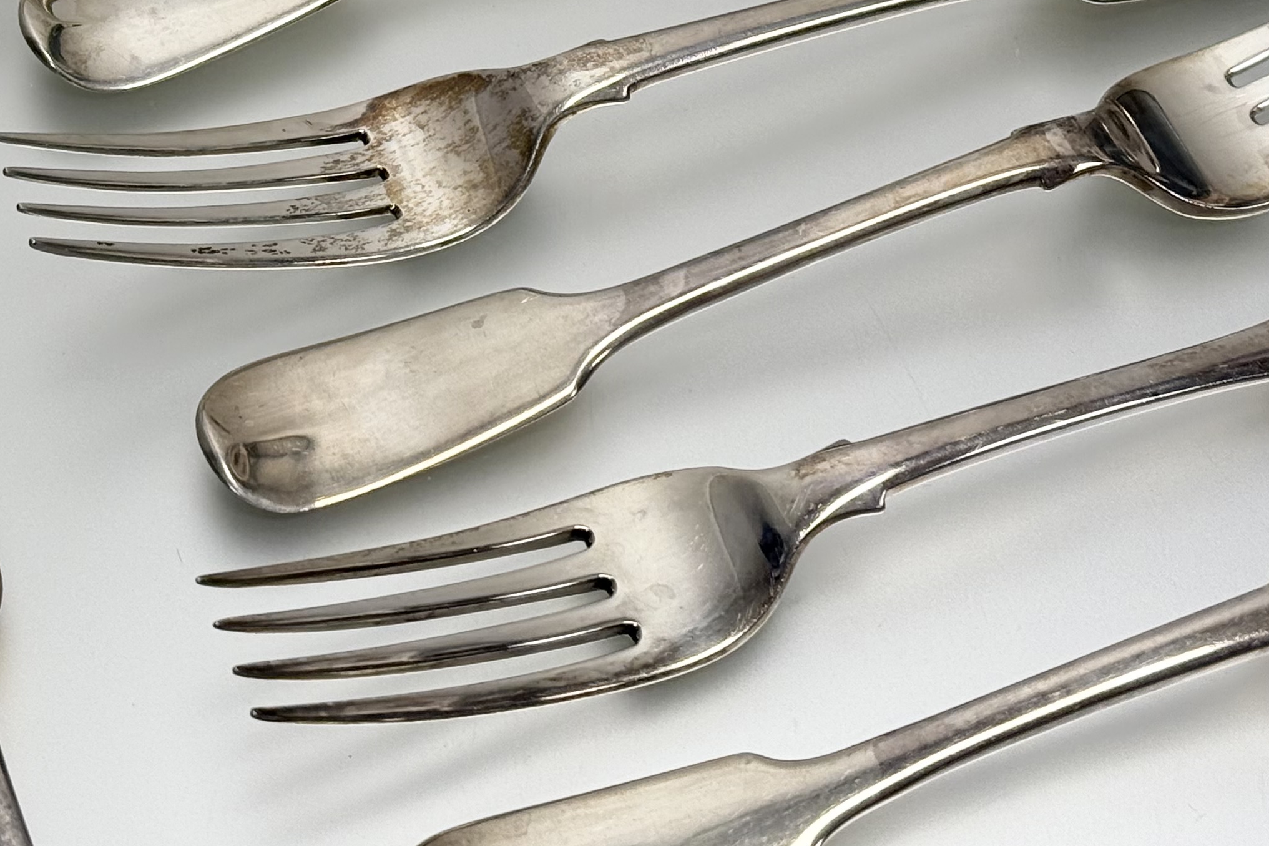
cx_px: 287
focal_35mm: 99
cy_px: -61
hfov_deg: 20.4
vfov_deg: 13.6
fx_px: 3489
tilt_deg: -49.9
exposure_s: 1/294
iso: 100
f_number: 1.78
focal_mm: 6.76
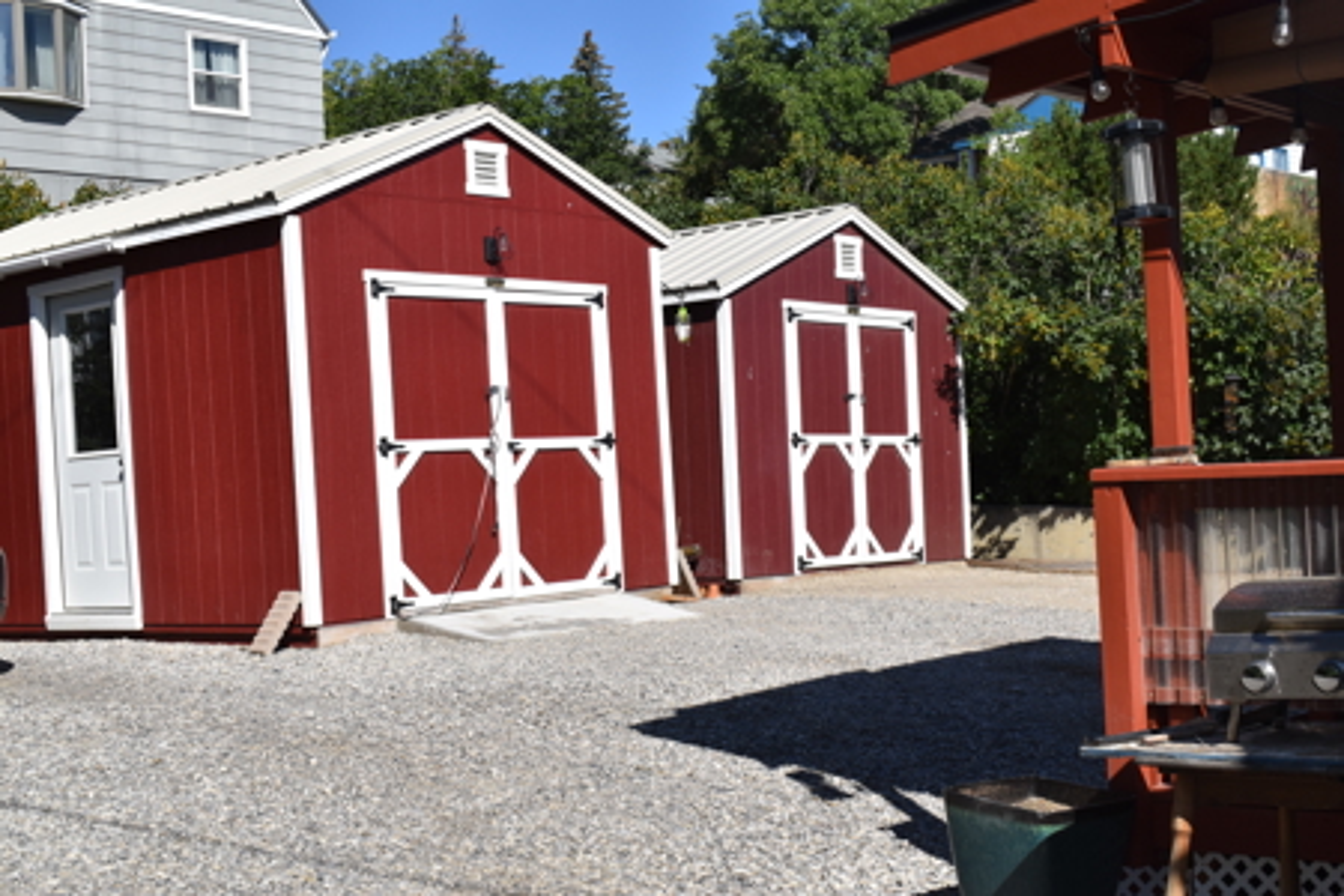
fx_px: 1904
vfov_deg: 26.5
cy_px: 448
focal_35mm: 51
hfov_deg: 38.9
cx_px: 672
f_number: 10
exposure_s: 1/400
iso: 200
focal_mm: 34
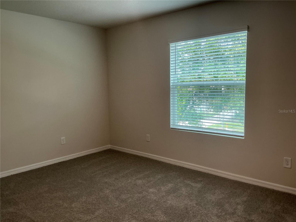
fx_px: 239
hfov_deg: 63.4
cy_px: 111
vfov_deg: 49.7
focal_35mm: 28
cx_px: 148
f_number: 1.8
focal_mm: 3
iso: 50
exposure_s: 1/60
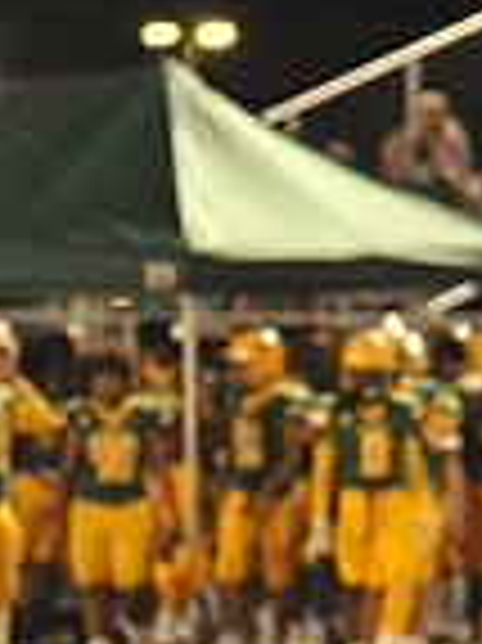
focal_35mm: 779
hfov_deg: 1.9
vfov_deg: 2.5
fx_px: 14484
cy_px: 603
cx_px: 1230
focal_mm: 200
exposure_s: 1/250
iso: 6400
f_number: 4
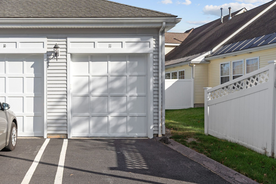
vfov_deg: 46.4
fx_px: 215
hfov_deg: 65.5
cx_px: 138
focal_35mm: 28
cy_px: 92
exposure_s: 1/400
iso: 100
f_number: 7.1
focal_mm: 19
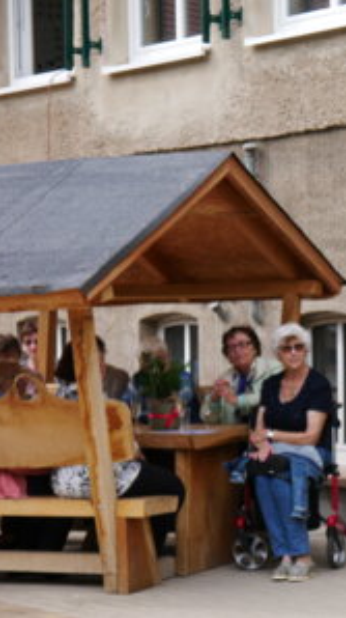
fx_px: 2012
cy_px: 309
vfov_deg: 17.4
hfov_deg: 9.7
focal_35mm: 123
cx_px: 394
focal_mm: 42
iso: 200
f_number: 5.6
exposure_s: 1/200
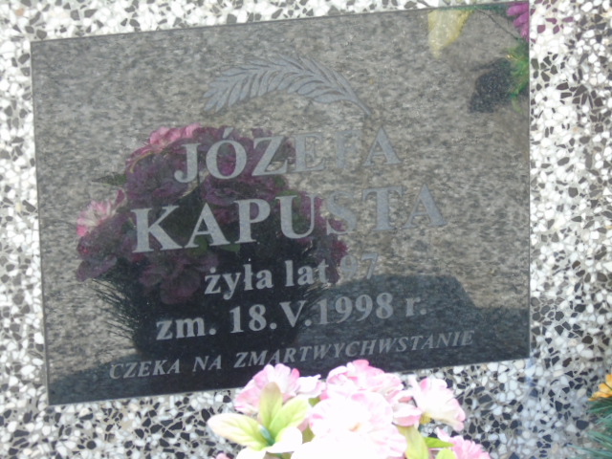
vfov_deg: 7.0
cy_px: 230
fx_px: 3748
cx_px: 306
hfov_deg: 9.3
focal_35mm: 212
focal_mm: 38
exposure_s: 1/125
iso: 320
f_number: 4.7
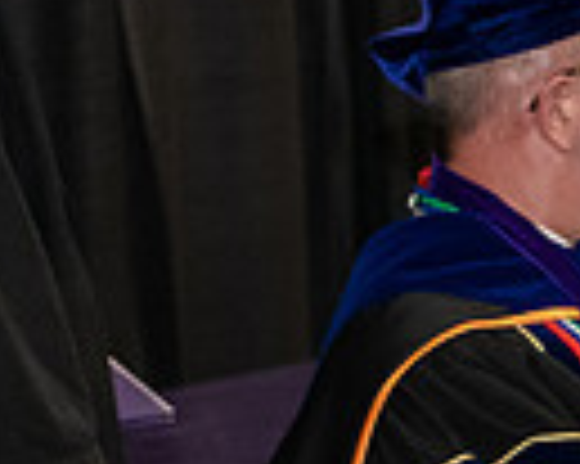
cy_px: -25
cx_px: 1205
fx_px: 5060
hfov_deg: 6.4
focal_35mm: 295
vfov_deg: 5.2
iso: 2500
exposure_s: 1/200
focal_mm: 70
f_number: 5
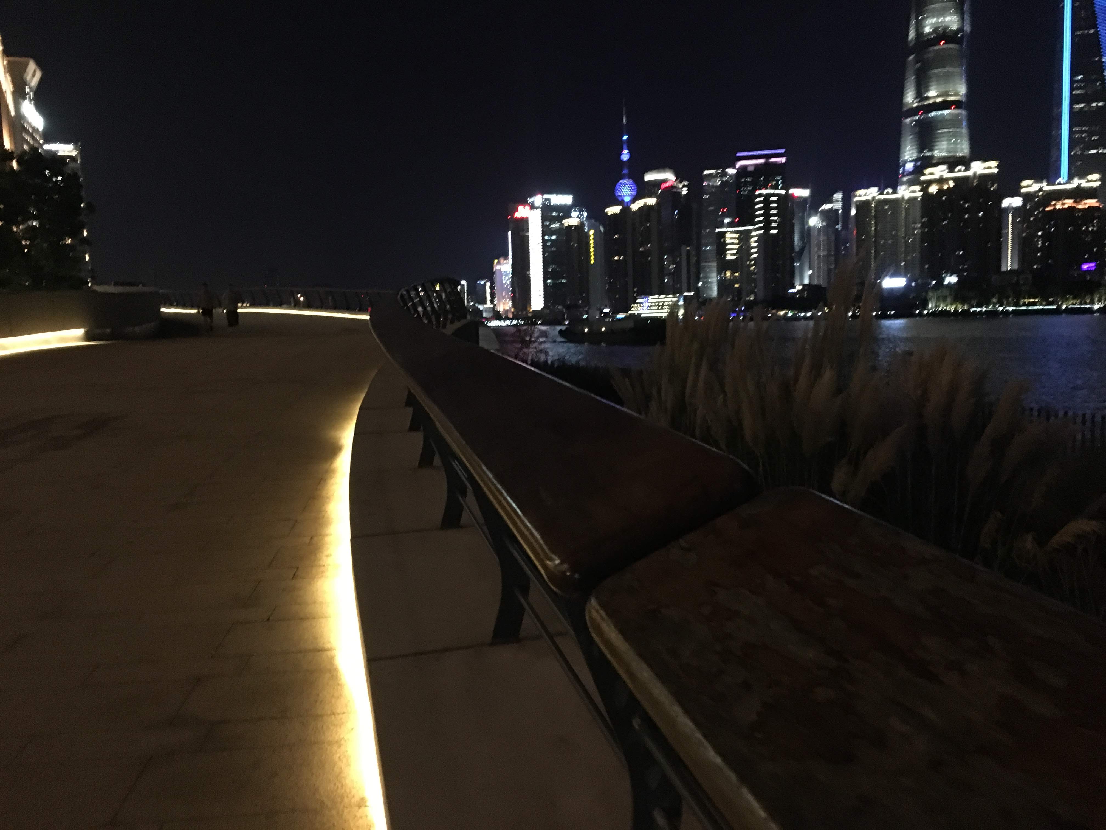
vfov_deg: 48.2
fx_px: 927
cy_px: 415
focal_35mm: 29
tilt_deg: -6.0
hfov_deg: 61.7
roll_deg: +3.9
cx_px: 553
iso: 640
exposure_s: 1/17
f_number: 2.2
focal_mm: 4.15
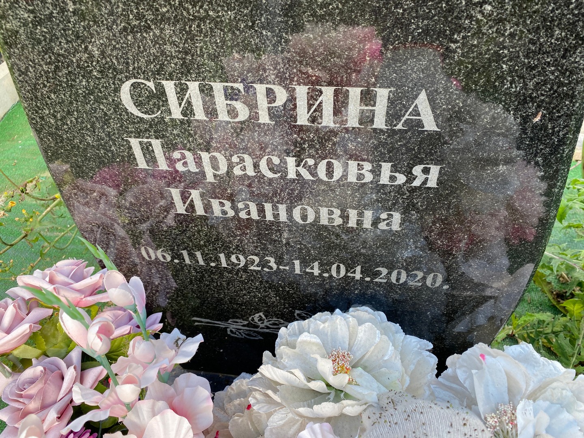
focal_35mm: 26
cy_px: 219
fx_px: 439
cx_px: 292
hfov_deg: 67.3
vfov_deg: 53.1
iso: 32
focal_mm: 4.25
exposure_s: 1/122
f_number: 1.8
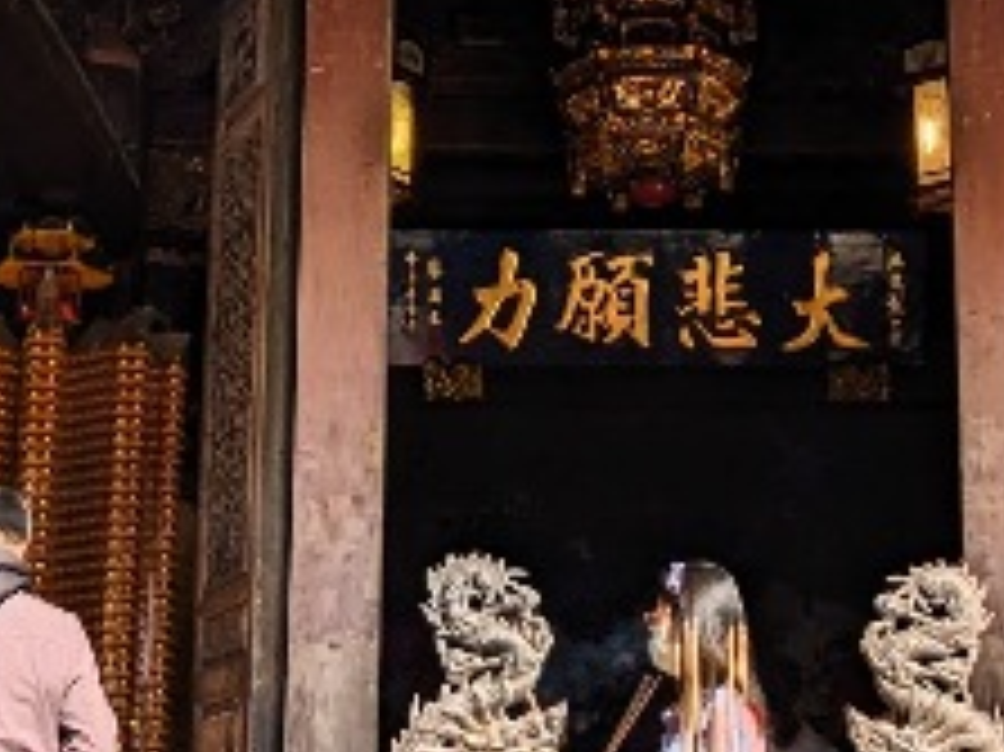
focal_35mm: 92
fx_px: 2667
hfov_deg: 21.3
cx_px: 581
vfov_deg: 15.9
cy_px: 158
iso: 32
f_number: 2.2
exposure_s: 1/751
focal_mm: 2.22
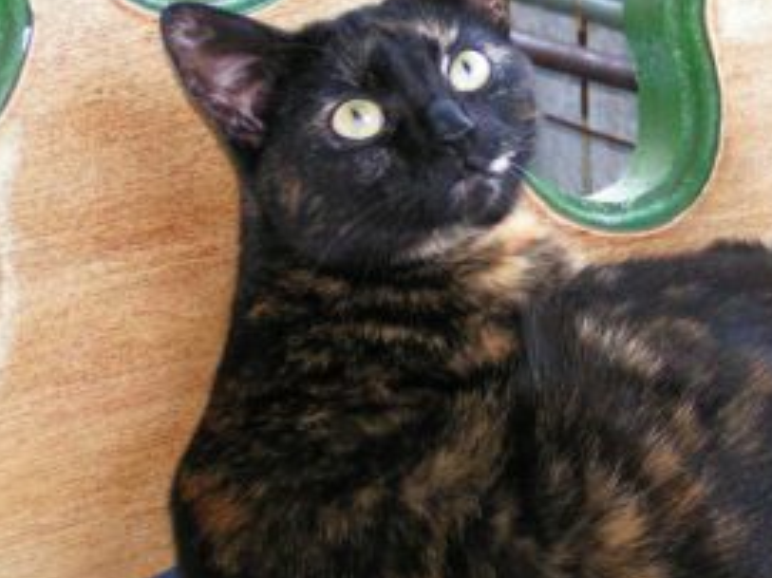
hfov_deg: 13.5
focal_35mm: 146
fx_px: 3255
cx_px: 513
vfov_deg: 10.2
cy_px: 242
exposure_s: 1/100
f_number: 3.5
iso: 200
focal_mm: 15.2
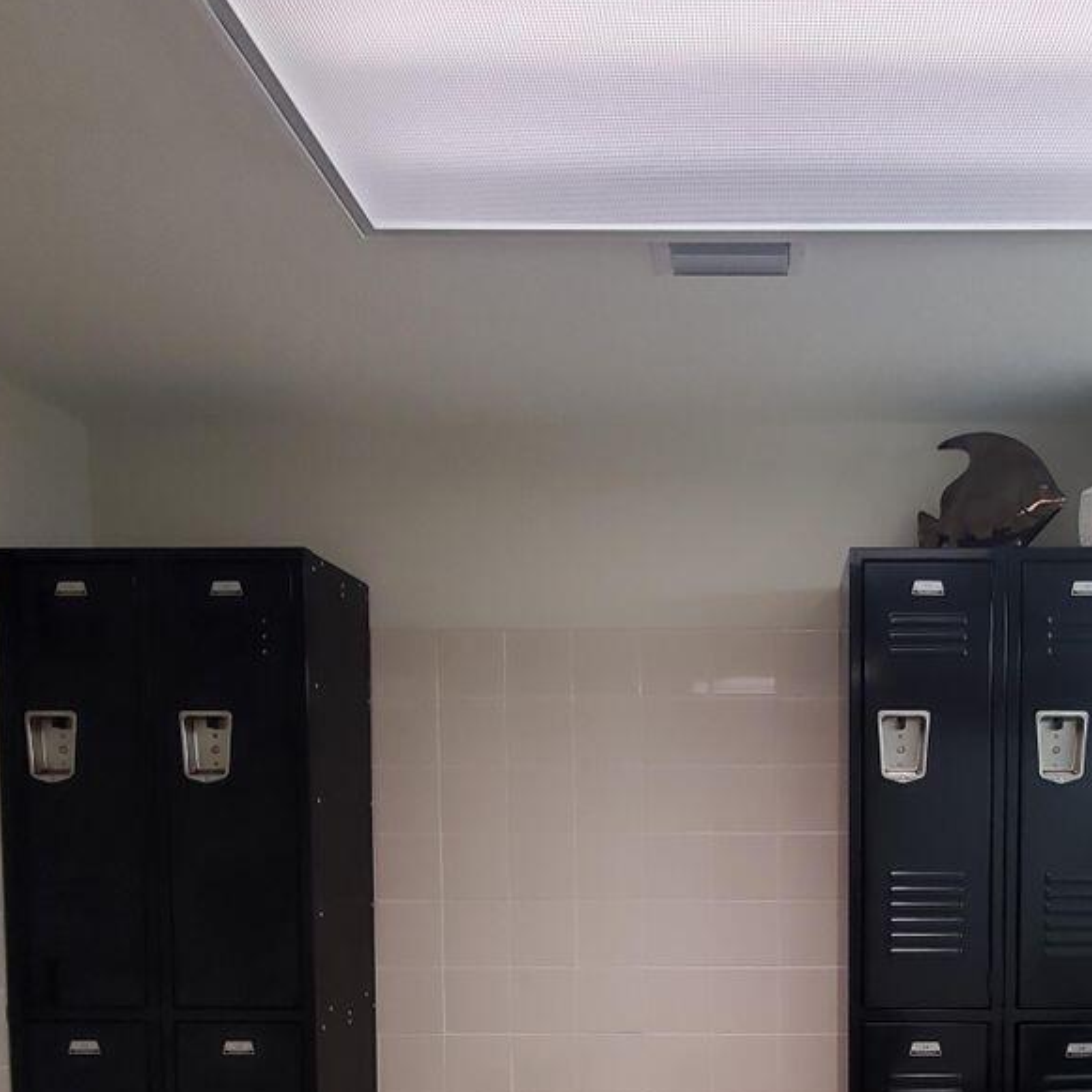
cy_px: 878
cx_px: 751
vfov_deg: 54.9
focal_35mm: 27
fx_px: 964
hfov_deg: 57.4
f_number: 2.2
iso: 125
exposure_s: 1/59
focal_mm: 1.8
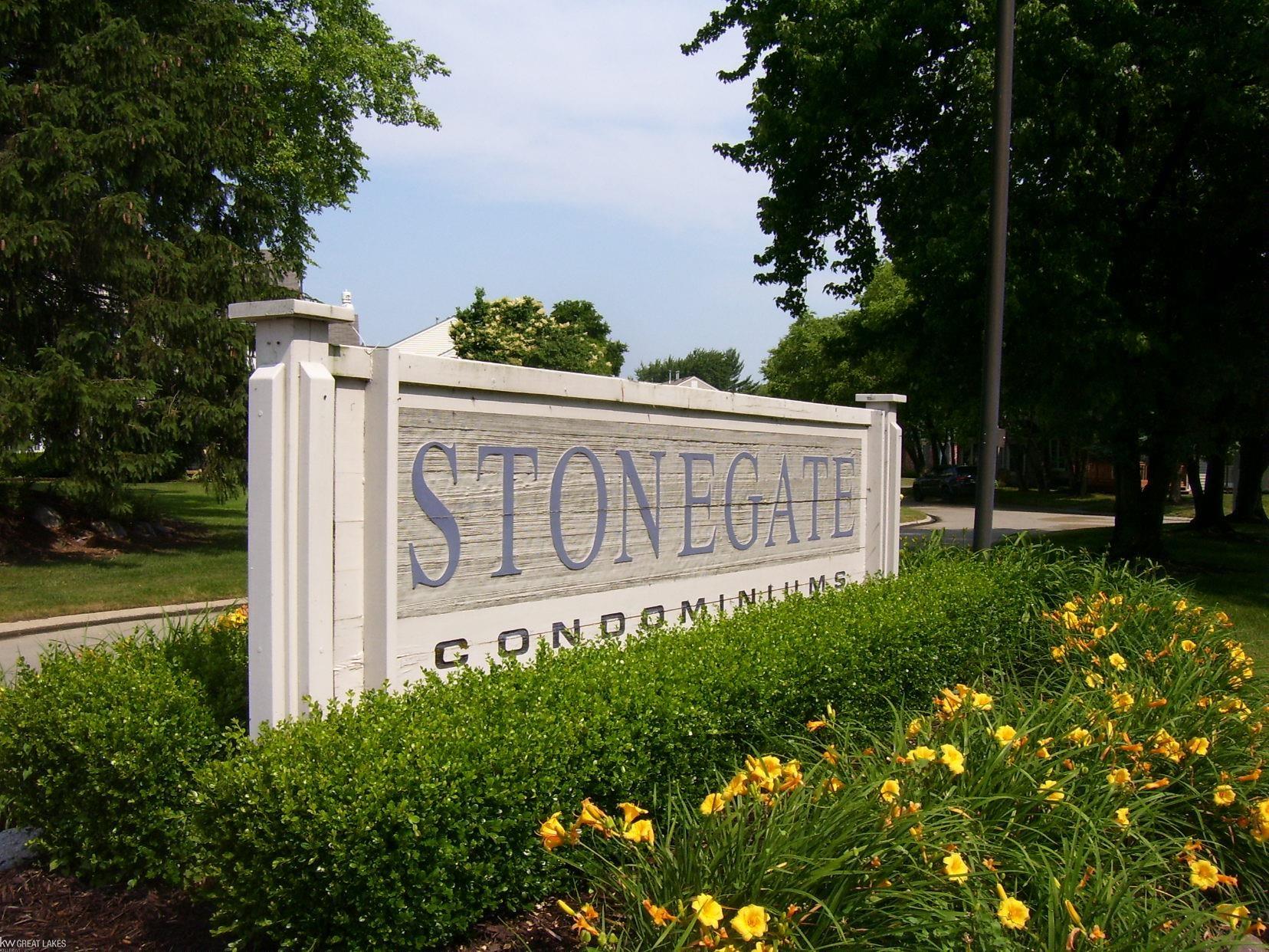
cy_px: 476
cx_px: 634
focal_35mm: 34
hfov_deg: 54.0
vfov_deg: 41.8
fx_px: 1246
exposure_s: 1/750
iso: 80
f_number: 4.8
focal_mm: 5.6
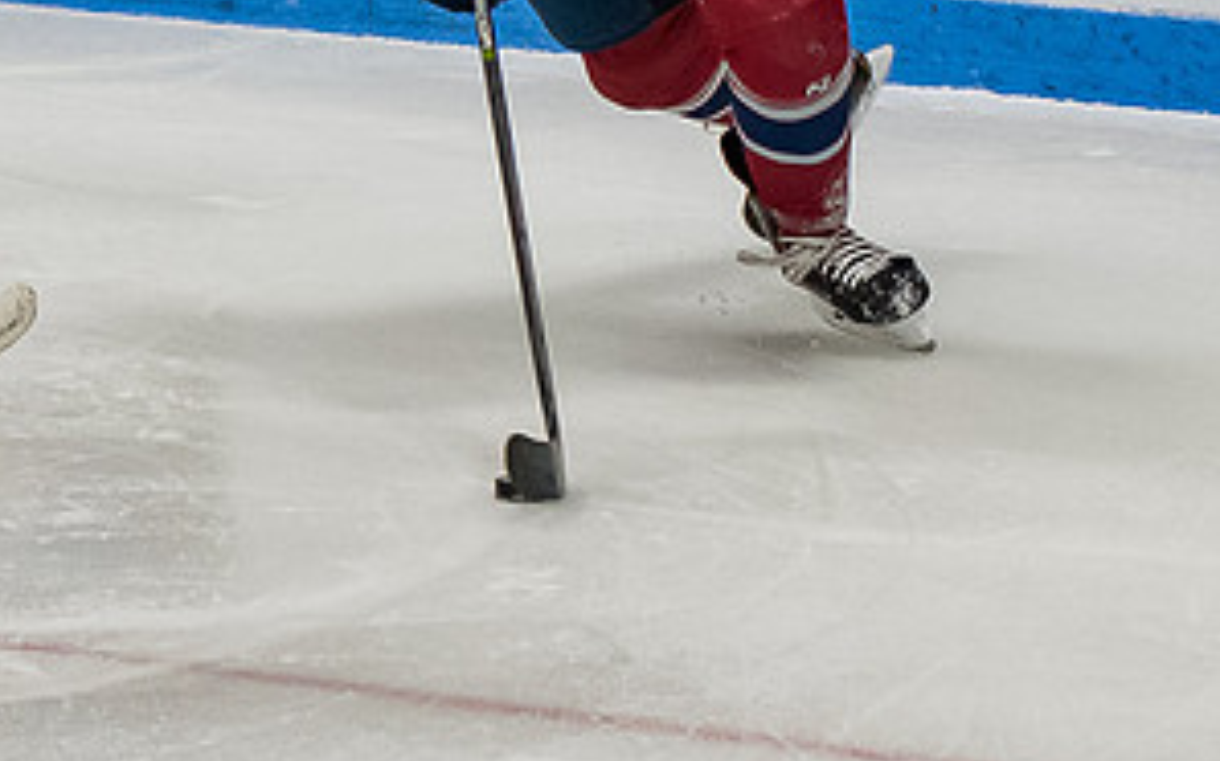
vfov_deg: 2.9
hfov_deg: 4.7
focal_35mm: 448
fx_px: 14890
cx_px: 465
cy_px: -168
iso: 2500
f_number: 3.2
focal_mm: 80
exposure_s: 1/800
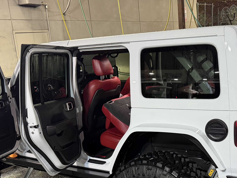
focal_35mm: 47
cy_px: 113
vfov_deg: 30.7
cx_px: 157
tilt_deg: -13.1
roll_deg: +4.7
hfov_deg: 40.0
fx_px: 322
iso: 800
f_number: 1.78
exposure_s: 1/59
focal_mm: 6.76
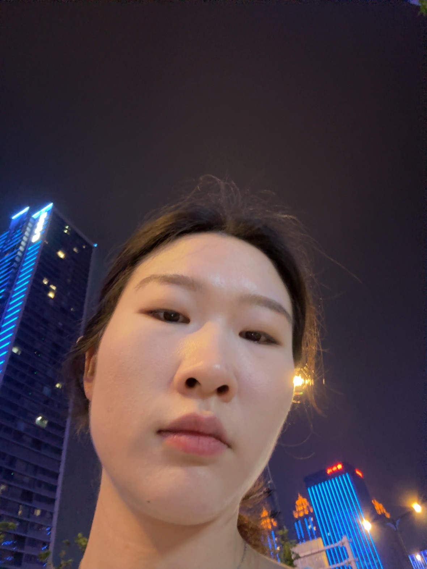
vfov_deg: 73.9
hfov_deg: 58.9
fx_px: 378
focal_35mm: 23
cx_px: 214
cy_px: 284
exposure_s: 1/20
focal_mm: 2.69
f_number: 1.9
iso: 640
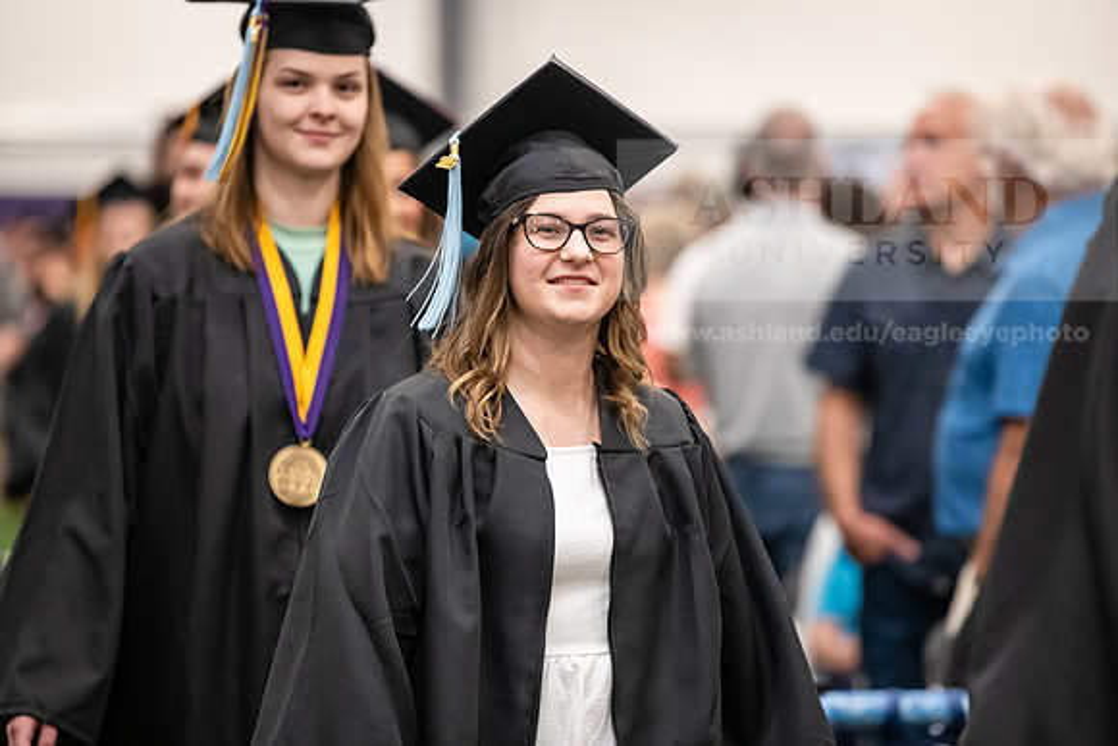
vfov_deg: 7.4
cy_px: 373
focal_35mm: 185
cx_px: 559
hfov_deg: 11.1
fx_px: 5746
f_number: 3.2
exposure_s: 1/200
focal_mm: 185
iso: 3200
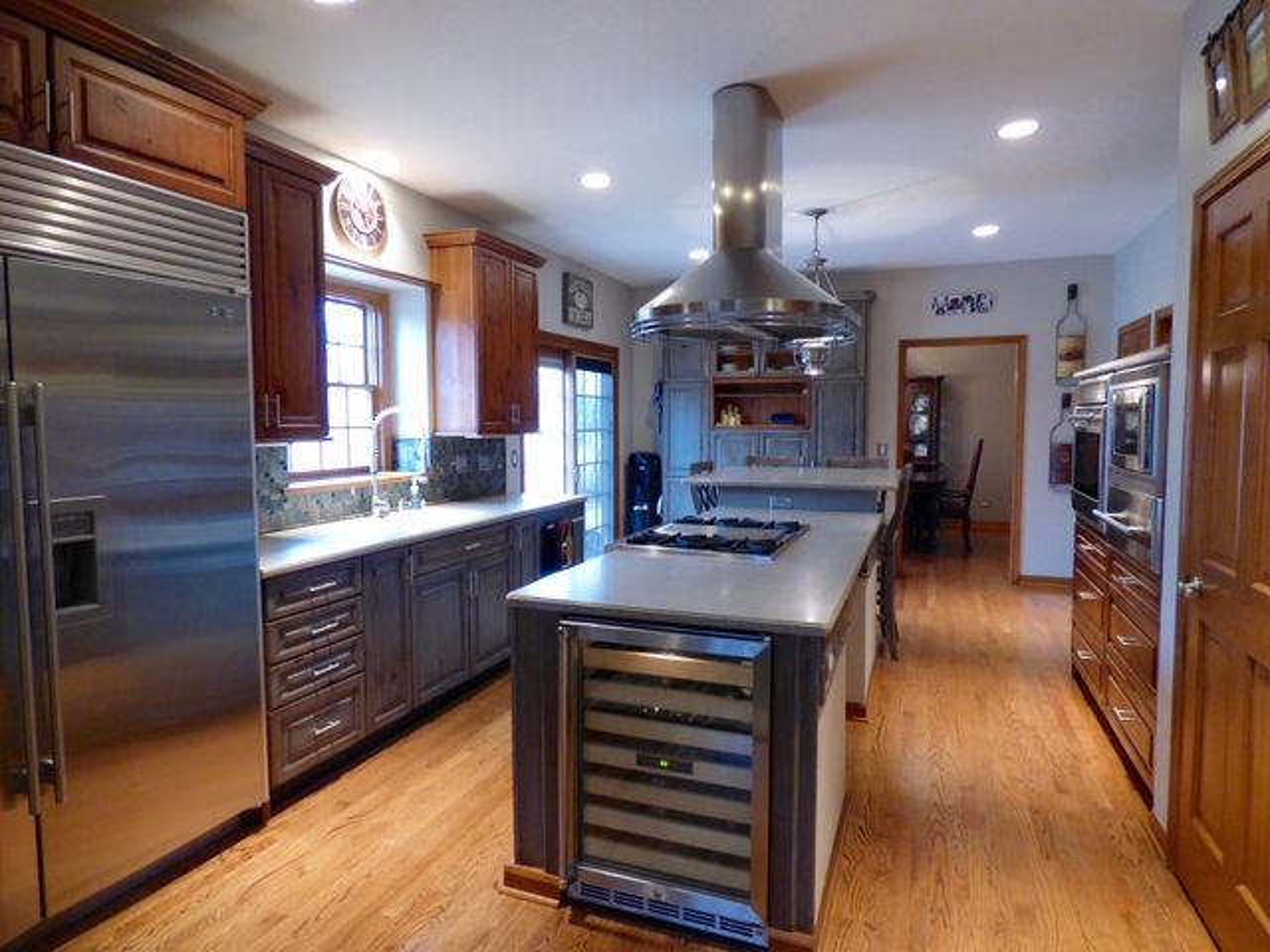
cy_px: 476
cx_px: 635
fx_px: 734
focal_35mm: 20
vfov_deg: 66.0
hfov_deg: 81.7
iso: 400
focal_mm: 3.58
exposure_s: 1/25
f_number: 2.8
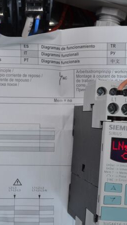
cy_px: 120
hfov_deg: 12.4
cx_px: 11
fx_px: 580
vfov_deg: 22.0
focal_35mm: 97
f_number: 16
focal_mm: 35
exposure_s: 1/6
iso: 450
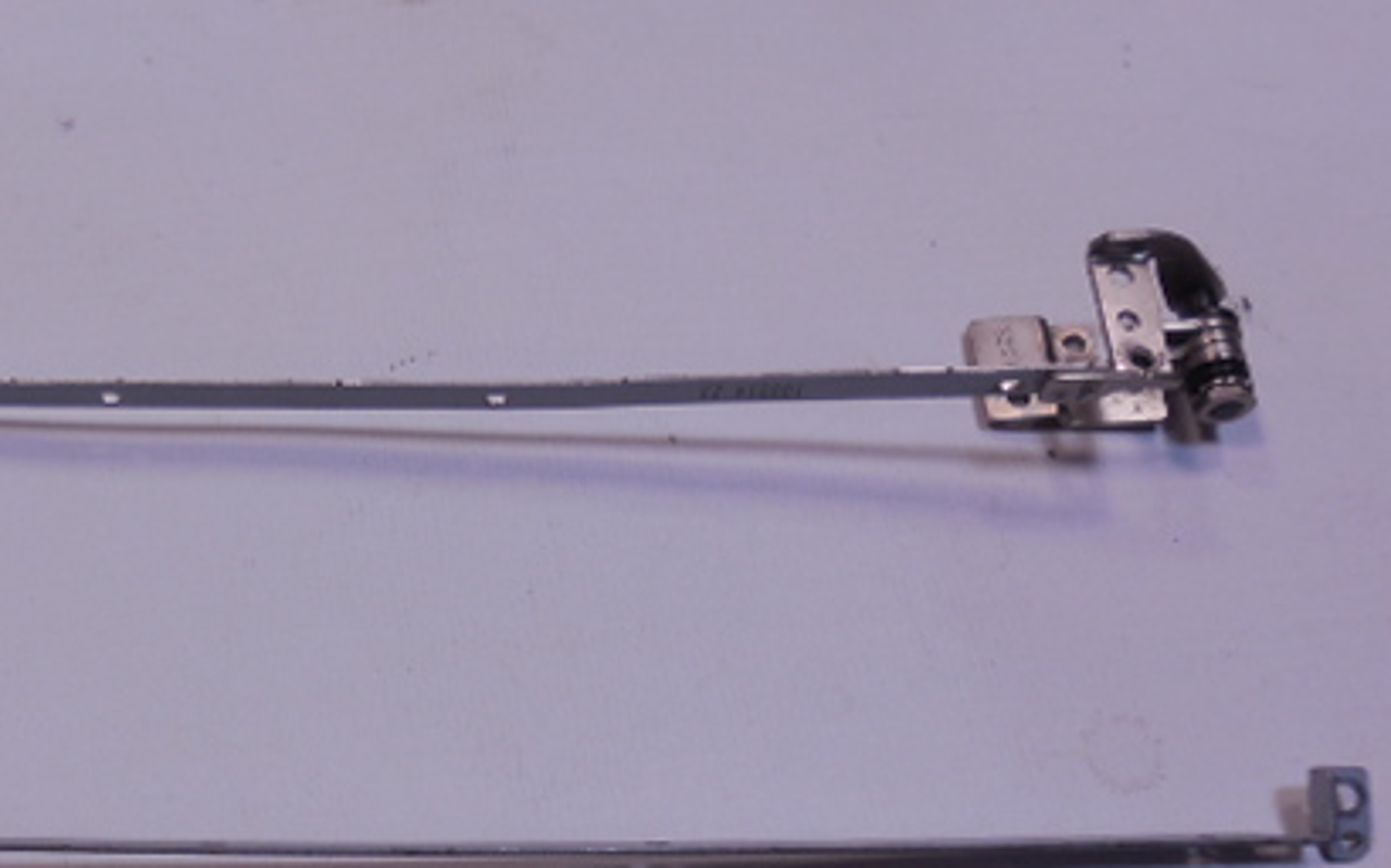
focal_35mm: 43
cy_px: 549
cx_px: 319
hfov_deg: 44.4
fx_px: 1630
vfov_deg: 29.7
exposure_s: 1/30
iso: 160
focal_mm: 4.6
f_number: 3.5
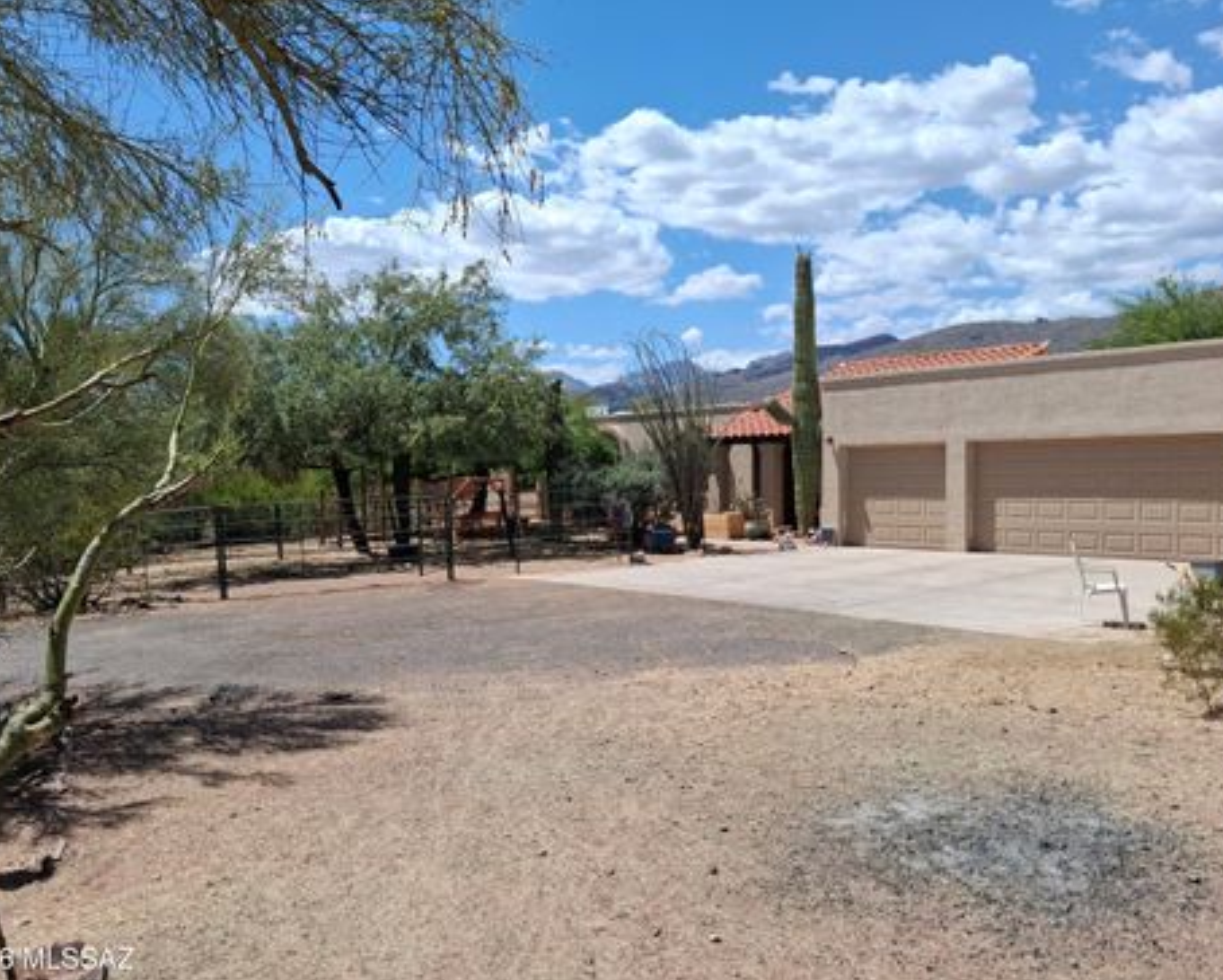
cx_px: 601
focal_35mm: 29
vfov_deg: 50.0
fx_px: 1051
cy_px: 499
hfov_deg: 60.4
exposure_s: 1/689
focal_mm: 4
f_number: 1.8
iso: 25
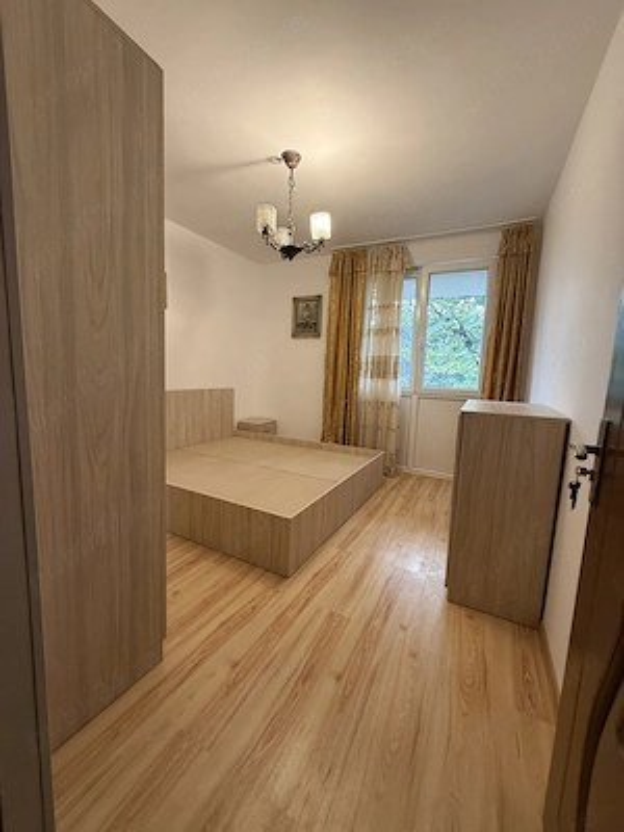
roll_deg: -2.9
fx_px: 336
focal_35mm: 14
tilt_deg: -6.5
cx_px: 312
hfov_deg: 85.7
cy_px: 416
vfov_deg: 102.1
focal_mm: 2.22
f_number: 2.2
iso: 320
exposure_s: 1/50
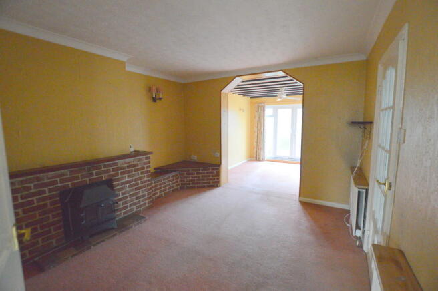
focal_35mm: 15
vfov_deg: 77.2
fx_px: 182
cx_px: 219
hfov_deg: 100.4
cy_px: 146
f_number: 3.5
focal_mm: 10
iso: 3200
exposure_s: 1/30
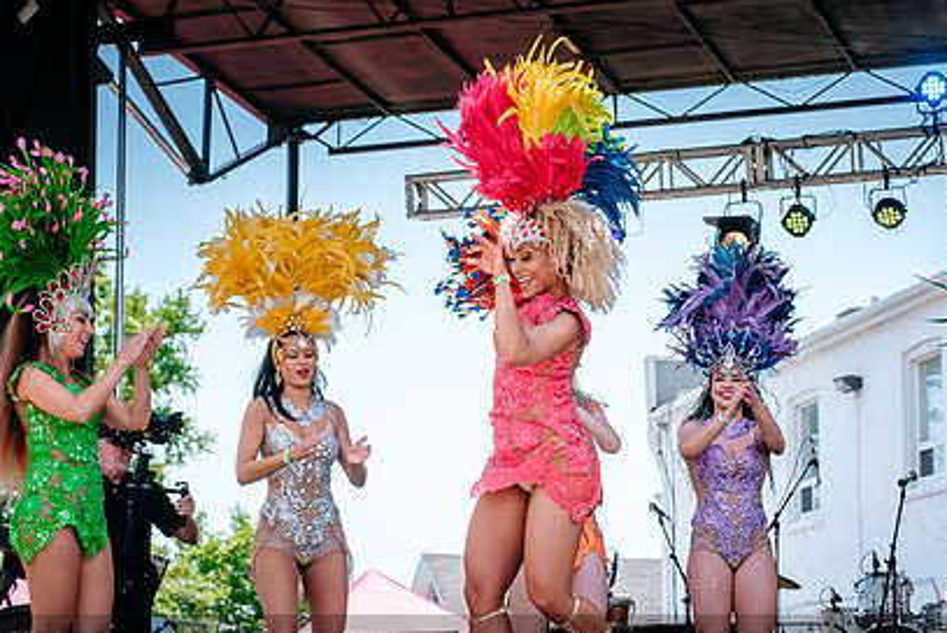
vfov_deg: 14.4
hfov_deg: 21.4
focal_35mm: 95
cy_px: 408
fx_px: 2501
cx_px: 544
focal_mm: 41.4
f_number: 3.6
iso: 200
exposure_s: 1/1250
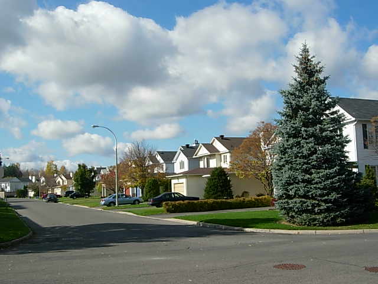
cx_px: 189
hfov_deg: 45.8
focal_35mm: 41
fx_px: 448
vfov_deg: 35.1
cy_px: 142
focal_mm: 8.5
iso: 79
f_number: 4.9
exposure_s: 1/745
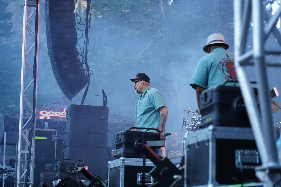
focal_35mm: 105
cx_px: 140
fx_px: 820
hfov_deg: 19.5
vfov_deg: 13.0
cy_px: 94
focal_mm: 105
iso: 320
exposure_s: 1/160
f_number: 4
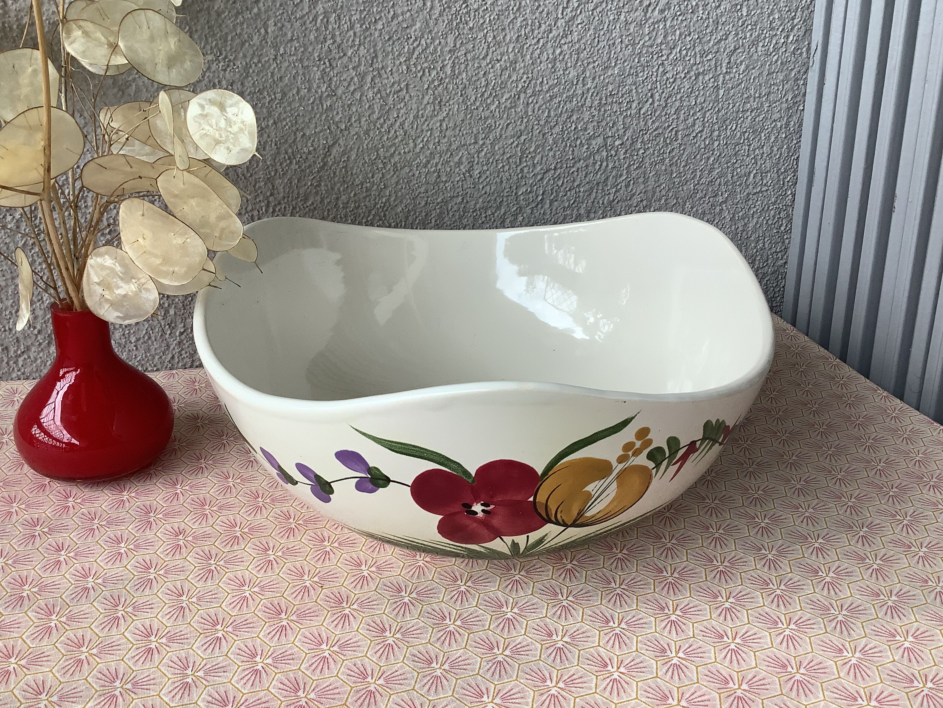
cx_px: 483
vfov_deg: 44.2
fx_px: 872
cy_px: 344
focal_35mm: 32
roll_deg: +1.0
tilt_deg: -21.9
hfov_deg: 56.8
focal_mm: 3.3
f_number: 2.4
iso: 40
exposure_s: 1/120
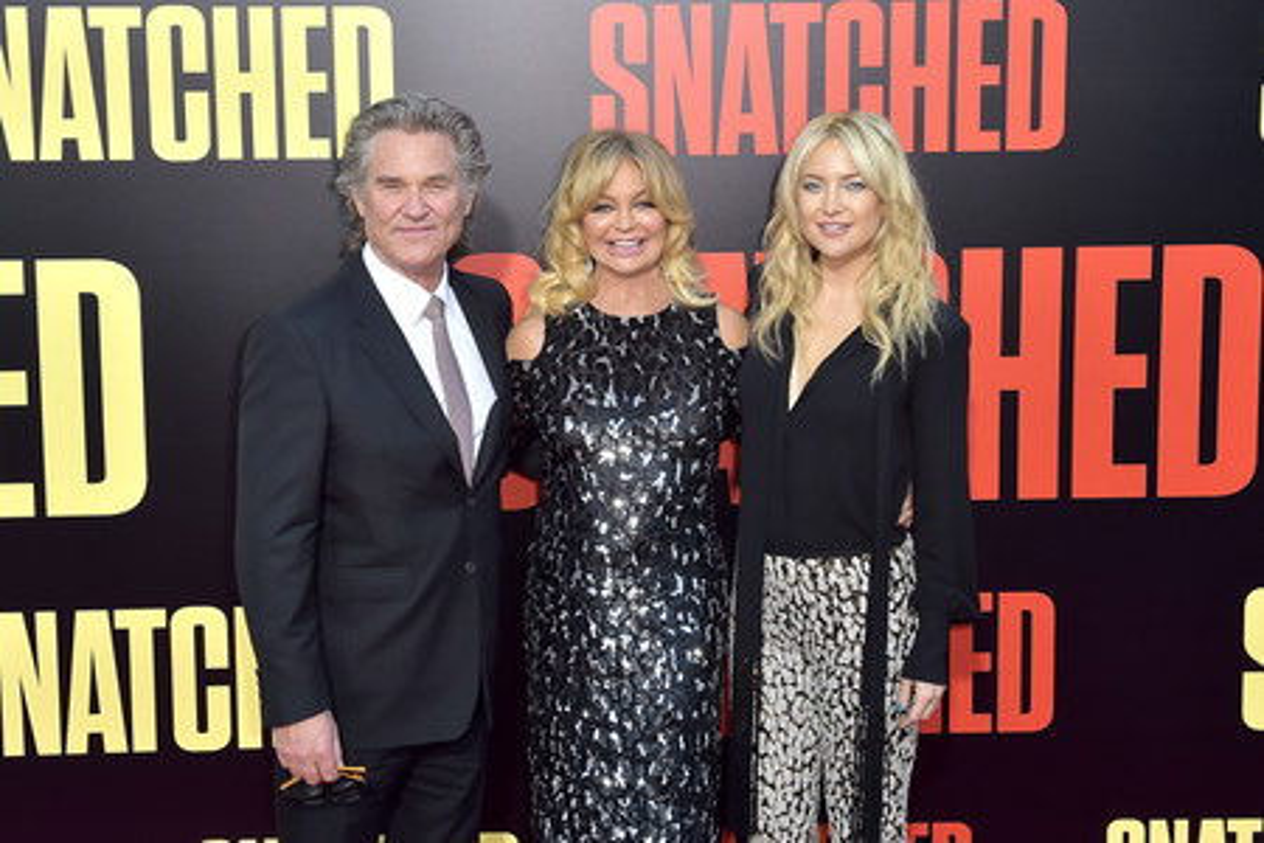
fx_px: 1545
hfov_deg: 44.5
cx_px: 632
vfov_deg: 30.5
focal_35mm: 44
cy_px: 422
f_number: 6.3
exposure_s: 1/320
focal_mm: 44
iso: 500
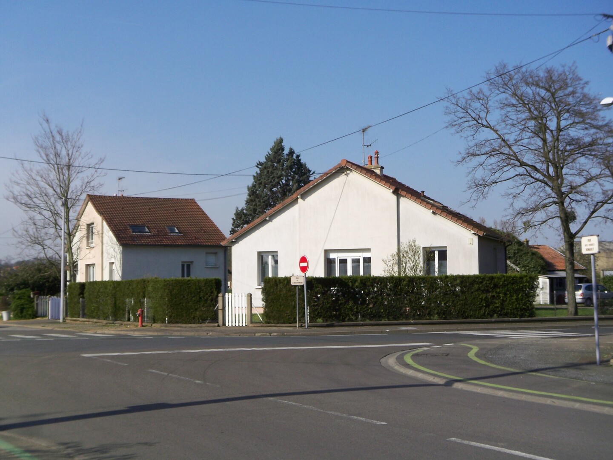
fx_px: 868
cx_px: 306
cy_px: 230
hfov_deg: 38.9
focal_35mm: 49
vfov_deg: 29.7
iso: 50
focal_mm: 8
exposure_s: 1/640
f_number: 4
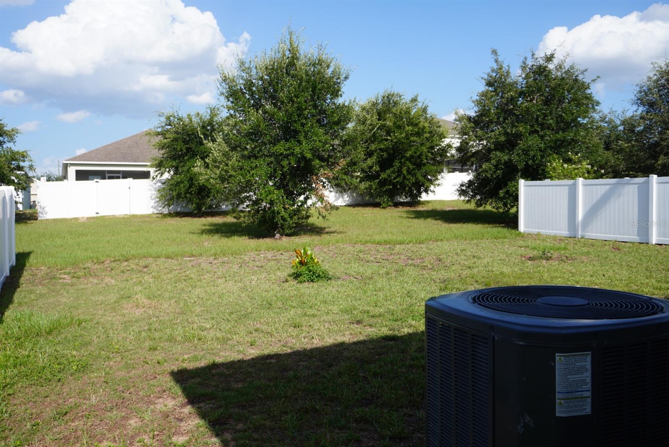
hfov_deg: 59.5
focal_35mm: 32
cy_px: 224
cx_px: 334
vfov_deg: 41.8
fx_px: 586
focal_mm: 21
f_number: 5
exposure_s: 1/640
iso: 100
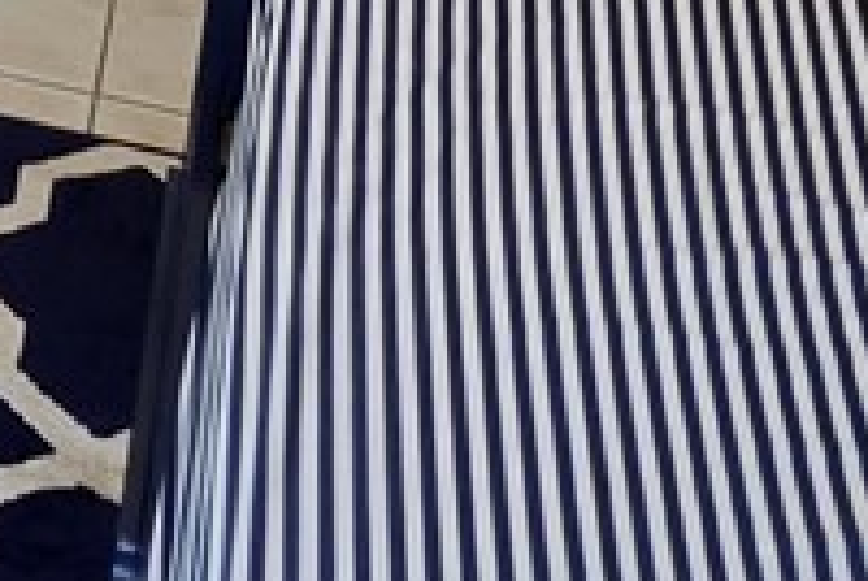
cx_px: -655
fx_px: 2608
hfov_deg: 16.2
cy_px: -880
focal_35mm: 108
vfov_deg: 10.6
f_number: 1.9
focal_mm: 2.2
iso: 160
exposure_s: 1/120
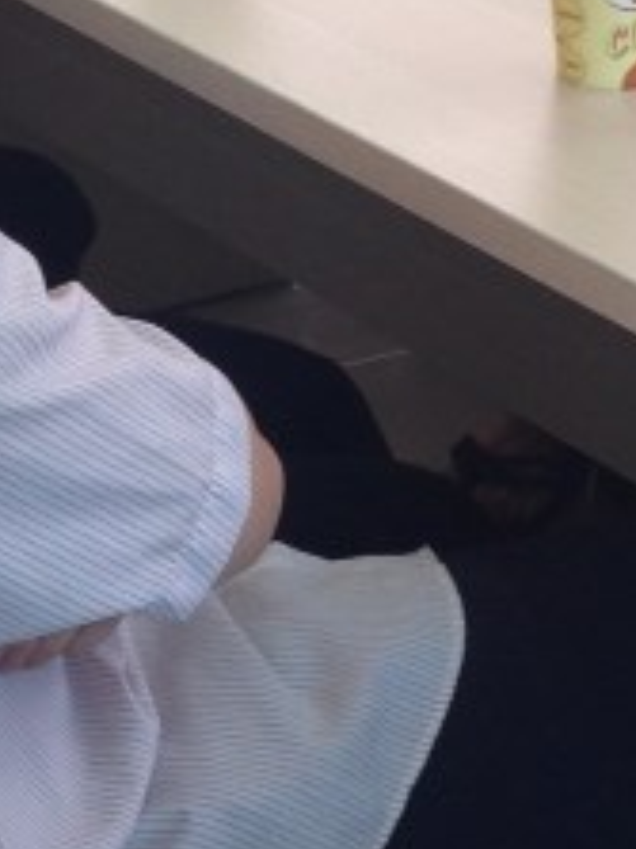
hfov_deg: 9.4
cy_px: 341
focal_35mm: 158
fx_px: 3874
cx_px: 232
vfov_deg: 12.5
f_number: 2.4
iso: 50
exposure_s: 1/40
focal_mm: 4.12
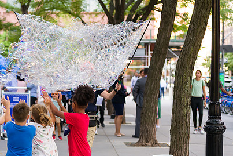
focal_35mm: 118
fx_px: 764
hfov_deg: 17.3
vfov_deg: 11.6
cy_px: 87
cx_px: 81
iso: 400
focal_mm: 82
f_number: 3.2
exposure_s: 1/400
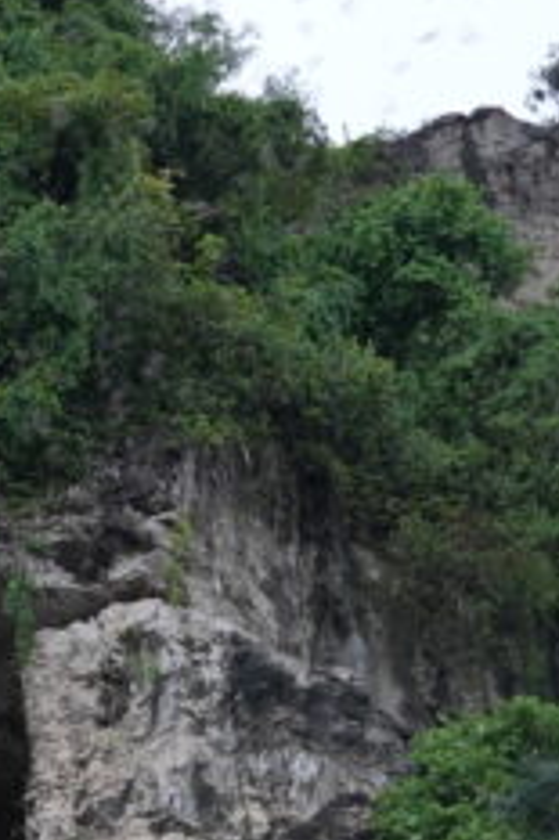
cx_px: -88
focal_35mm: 176
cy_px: 552
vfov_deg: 11.7
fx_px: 4105
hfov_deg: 7.7
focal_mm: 40
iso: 800
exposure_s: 1/60
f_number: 4
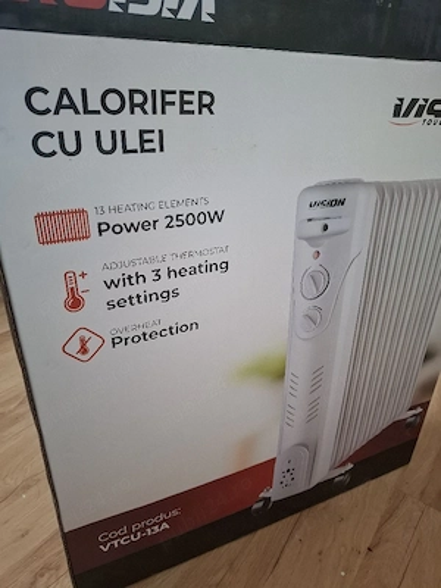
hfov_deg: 58.9
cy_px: 294
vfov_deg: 73.9
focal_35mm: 23
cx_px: 220
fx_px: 391
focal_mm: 5.54
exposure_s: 1/33
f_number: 1.8
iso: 400
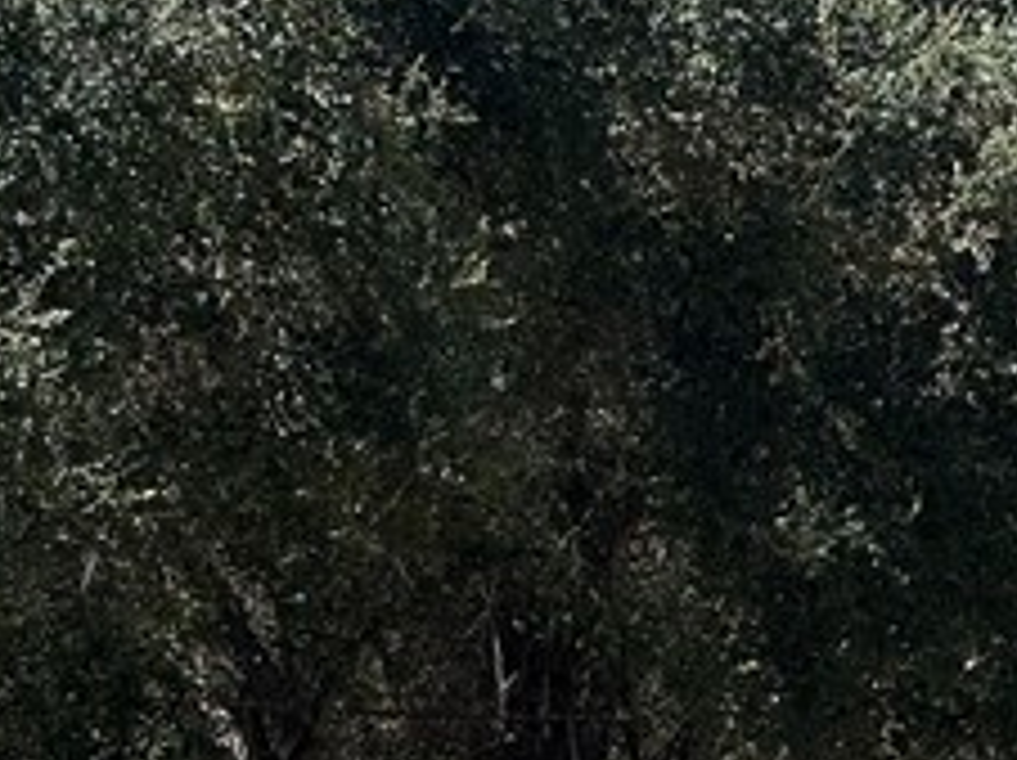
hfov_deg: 15.4
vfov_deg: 12.5
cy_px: 585
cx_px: 1534
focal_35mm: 118
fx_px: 3463
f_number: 1.5
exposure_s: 1/1575
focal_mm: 5.7
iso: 50
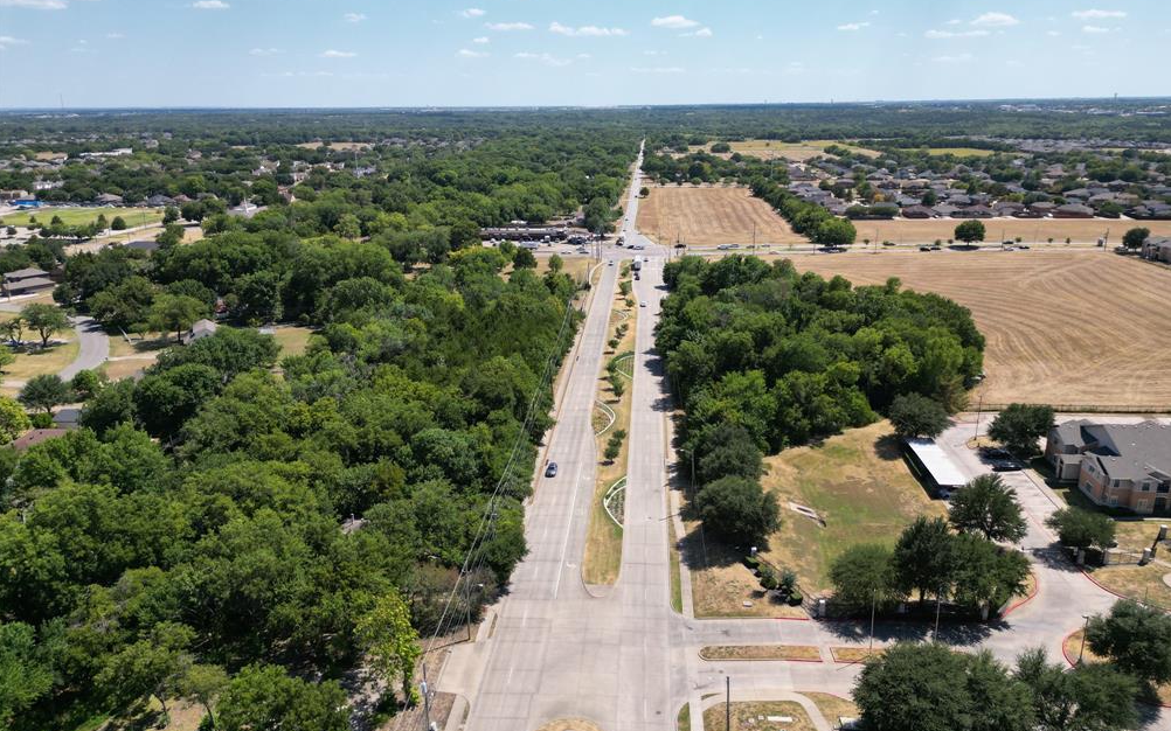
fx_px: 830
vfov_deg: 47.6
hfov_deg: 70.4
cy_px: 356
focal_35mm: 26
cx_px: 595
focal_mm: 6.72
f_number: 1.7
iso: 110
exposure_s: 1/3200
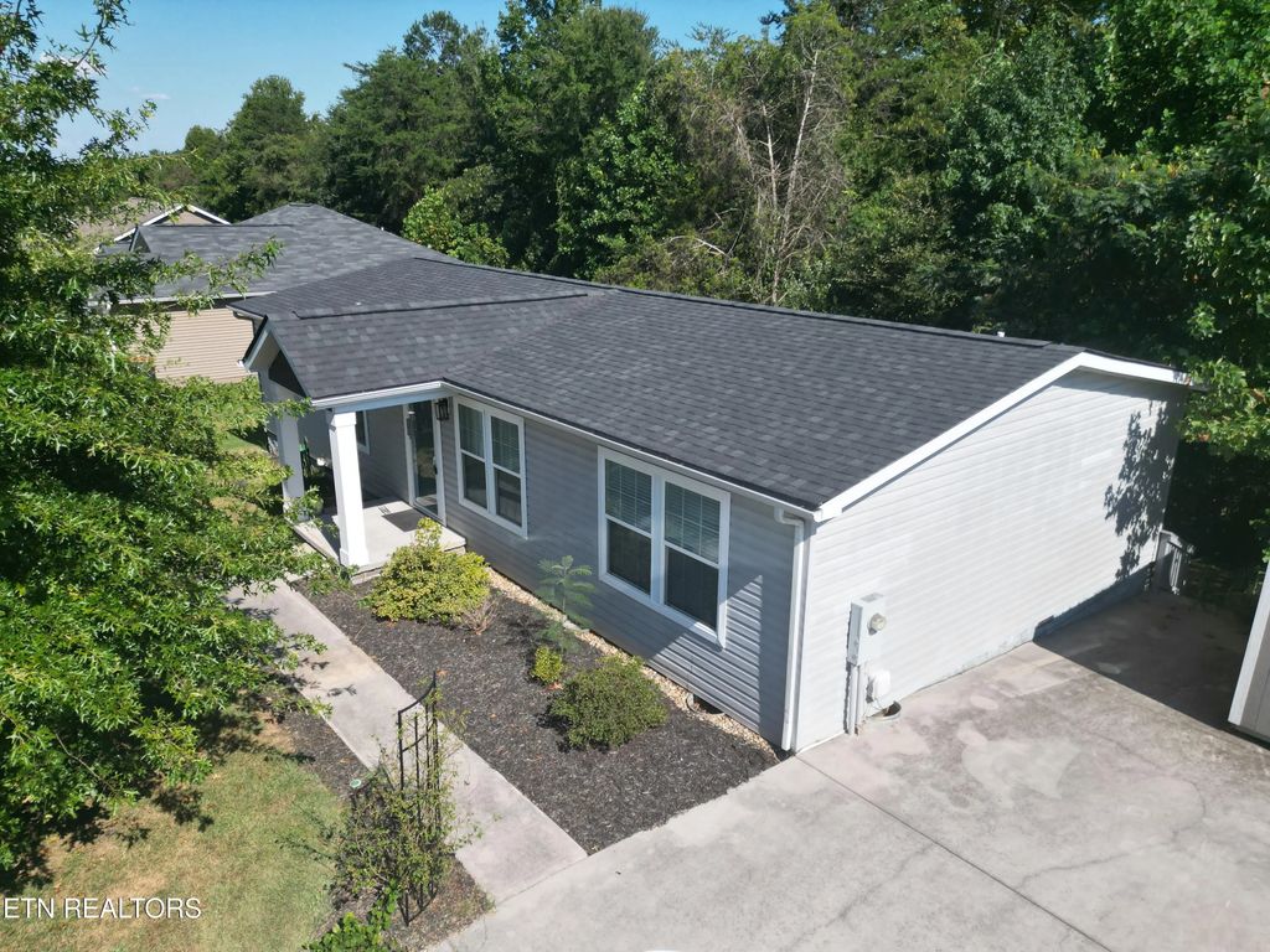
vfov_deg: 56.8
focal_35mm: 24
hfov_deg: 71.6
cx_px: 635
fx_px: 881
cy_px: 476
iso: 150
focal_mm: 6.72
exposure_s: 1/3200
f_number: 1.7
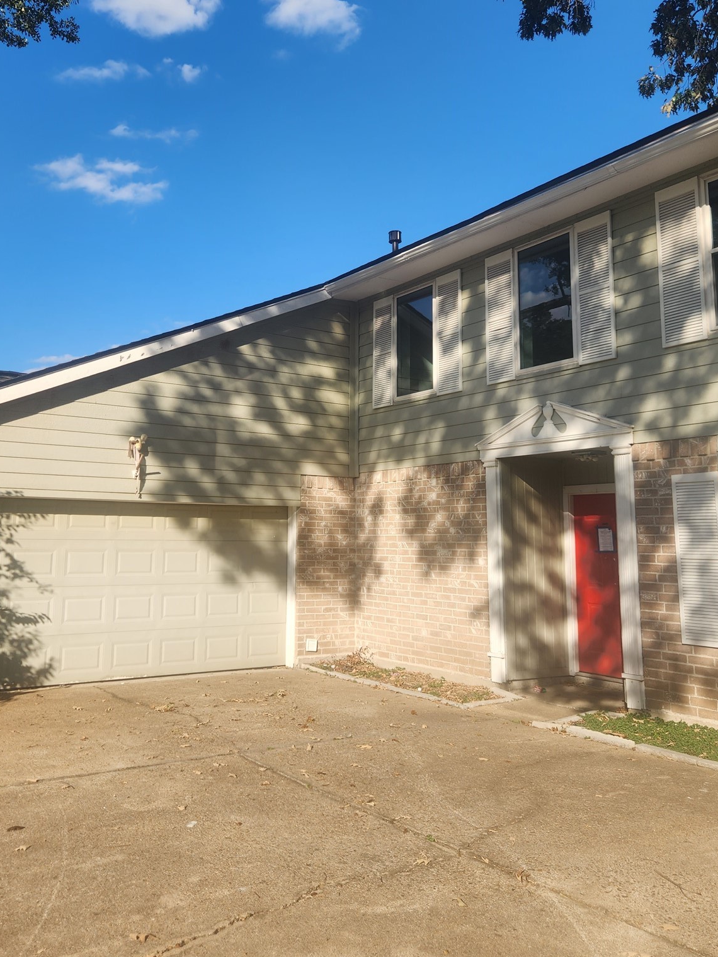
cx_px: 346
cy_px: 403
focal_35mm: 31
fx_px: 857
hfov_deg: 45.5
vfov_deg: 58.1
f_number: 1.8
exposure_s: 1/1255
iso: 20
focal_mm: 5.4
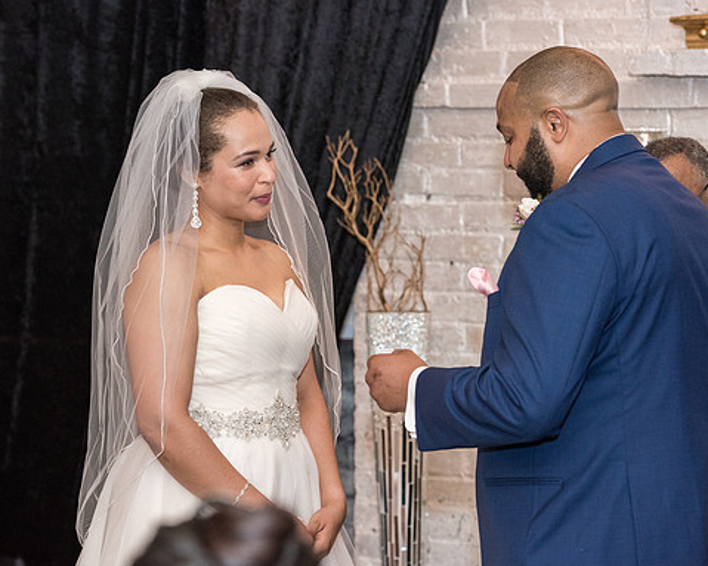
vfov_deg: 12.1
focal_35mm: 128
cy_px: 283
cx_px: 338
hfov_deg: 15.0
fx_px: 2682
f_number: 4
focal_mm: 105
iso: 2000
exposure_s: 1/250
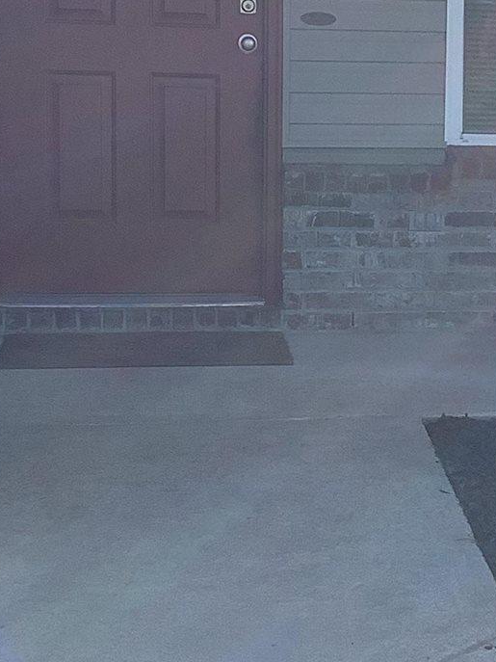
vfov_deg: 18.9
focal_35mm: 104
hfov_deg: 13.6
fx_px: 1988
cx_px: 694
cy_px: 246
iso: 25
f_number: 2.4
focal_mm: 3.3
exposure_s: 1/582
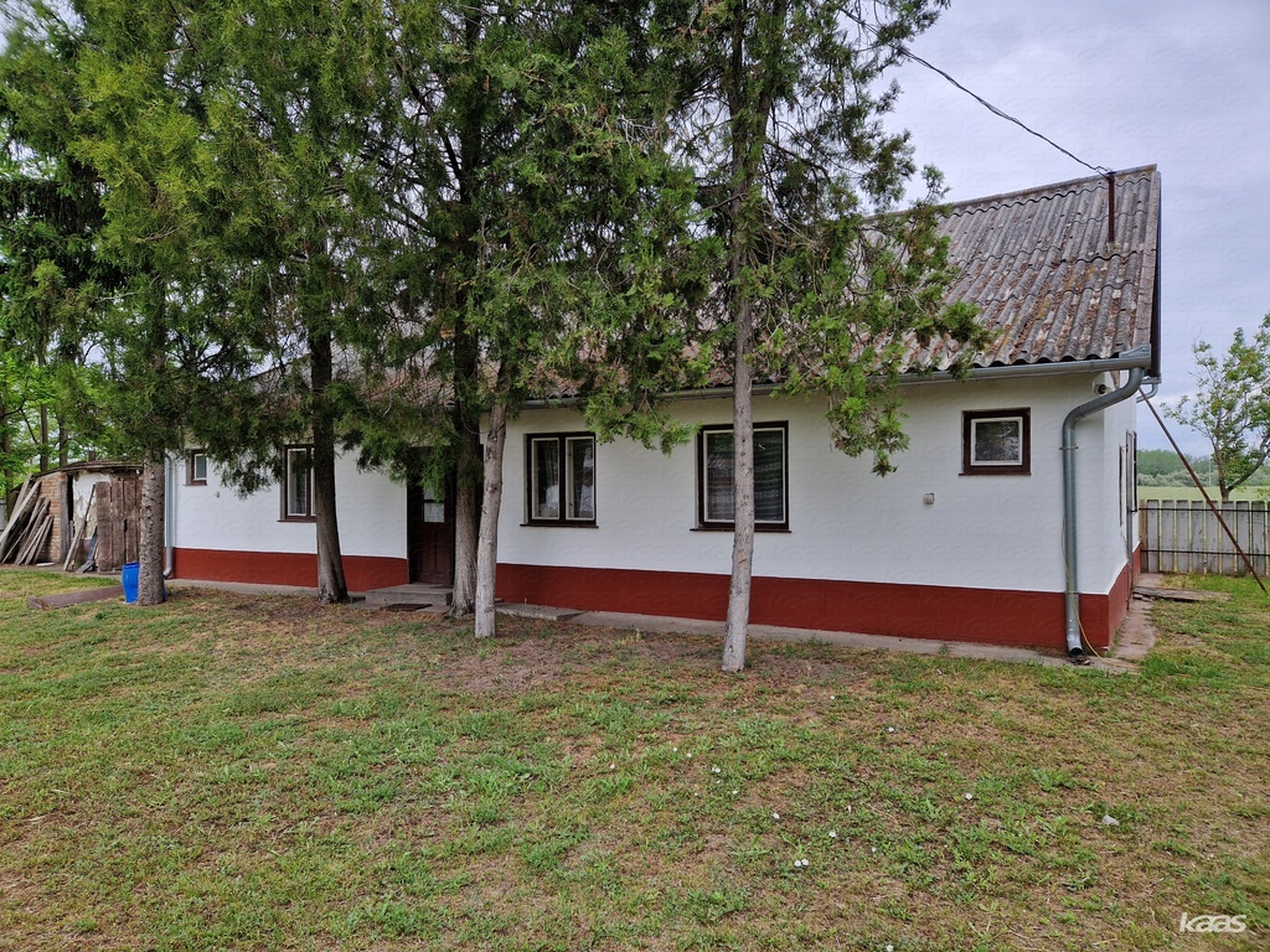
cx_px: 635
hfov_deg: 73.9
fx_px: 844
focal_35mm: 23
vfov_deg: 58.9
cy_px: 476
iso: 50
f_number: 1.8
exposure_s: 1/286
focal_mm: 5.4
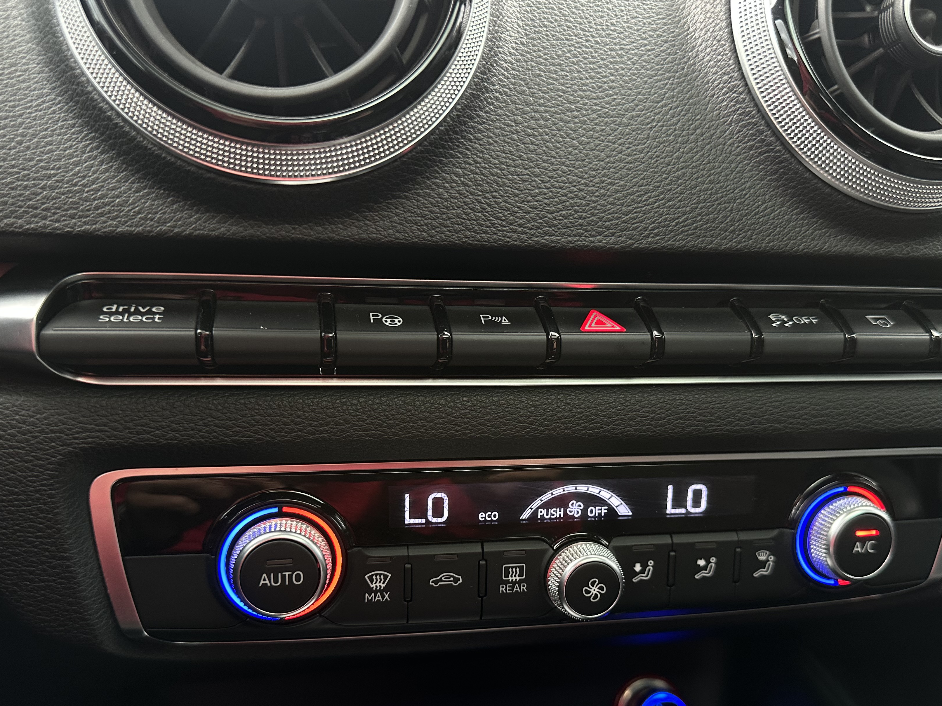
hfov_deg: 60.0
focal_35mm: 30
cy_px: 436
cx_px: 480
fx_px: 816
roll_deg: -3.3
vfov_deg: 46.4
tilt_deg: -13.2
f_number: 1.78
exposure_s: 1/59
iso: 250
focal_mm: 6.86
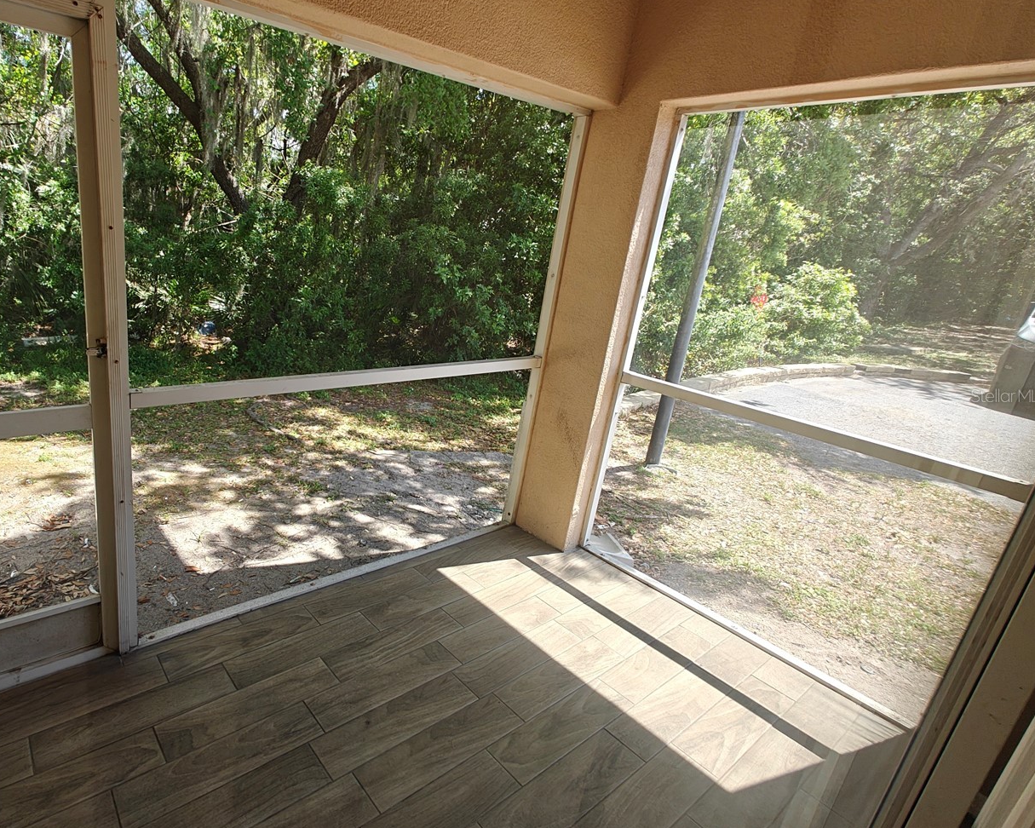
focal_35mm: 18
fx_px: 551
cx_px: 370
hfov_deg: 84.2
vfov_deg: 73.8
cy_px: 395
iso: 64
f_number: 2.2
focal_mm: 2.62
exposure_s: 1/190
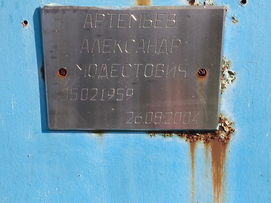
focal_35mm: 50
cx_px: 136
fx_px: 392
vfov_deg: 29.1
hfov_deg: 38.2
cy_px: 102
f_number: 1.7
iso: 50
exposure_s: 1/601
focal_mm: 4.71
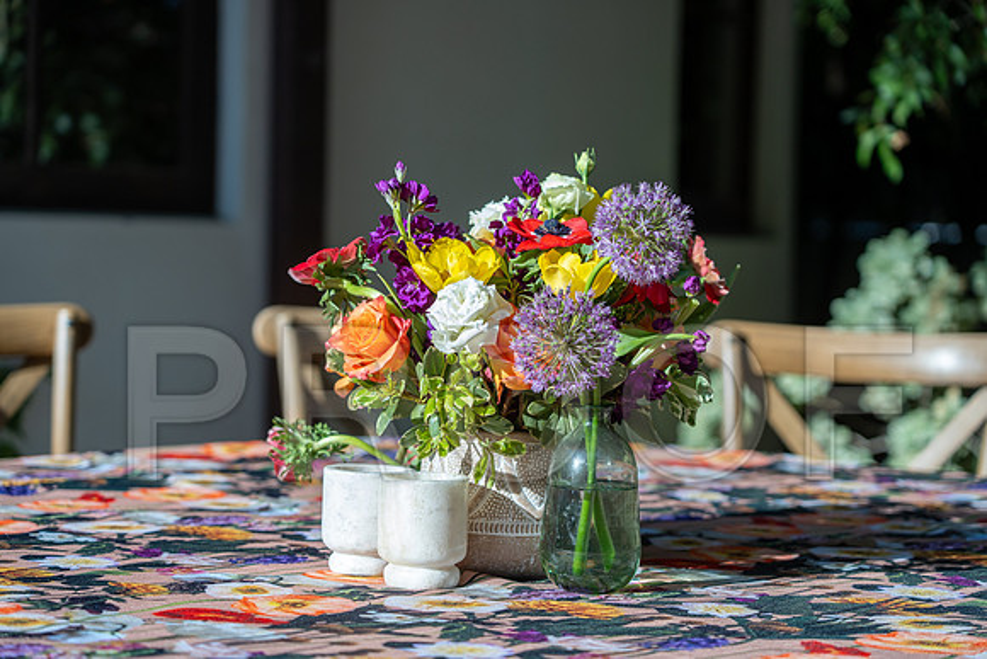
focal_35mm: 88
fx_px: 2413
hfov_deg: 23.1
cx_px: 494
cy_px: 330
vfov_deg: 15.5
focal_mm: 88
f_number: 4
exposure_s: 1/1250
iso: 250
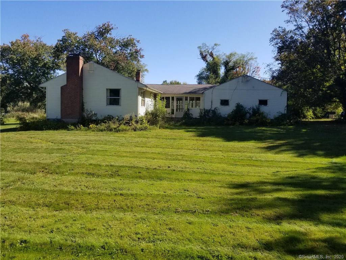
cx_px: 173
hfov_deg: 67.3
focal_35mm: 26
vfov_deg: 53.1
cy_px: 130
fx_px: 260
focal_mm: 4.25
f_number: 1.7
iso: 50
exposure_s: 1/1736
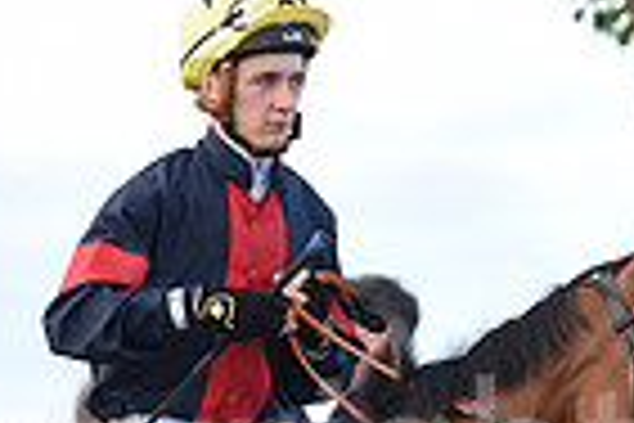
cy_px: 749
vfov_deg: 2.0
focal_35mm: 698
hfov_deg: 3.0
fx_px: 12292
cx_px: 373
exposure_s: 1/800
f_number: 4.5
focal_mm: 170
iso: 1250
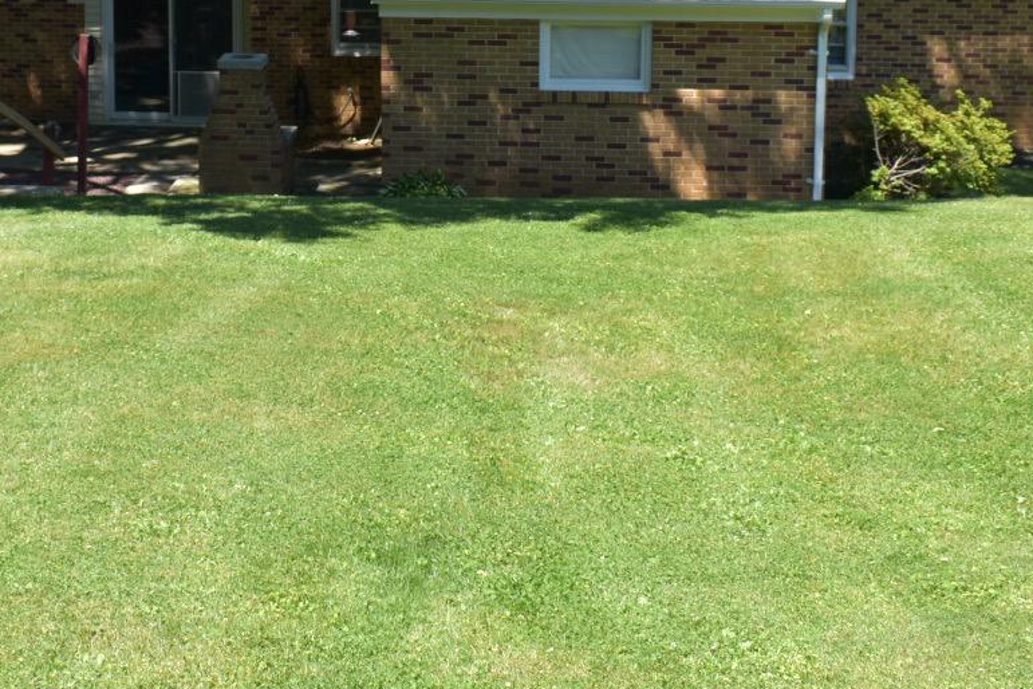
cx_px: 356
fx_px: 1808
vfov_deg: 20.8
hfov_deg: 31.7
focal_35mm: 63
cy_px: -8
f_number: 6.3
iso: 100
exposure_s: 1/200
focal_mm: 20
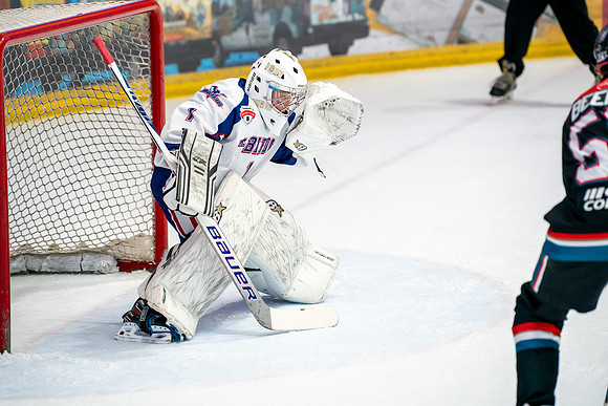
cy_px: 143
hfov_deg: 10.6
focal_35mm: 194
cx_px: 283
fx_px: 3282
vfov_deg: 7.1
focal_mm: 150
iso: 3200
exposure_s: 1/800
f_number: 3.2
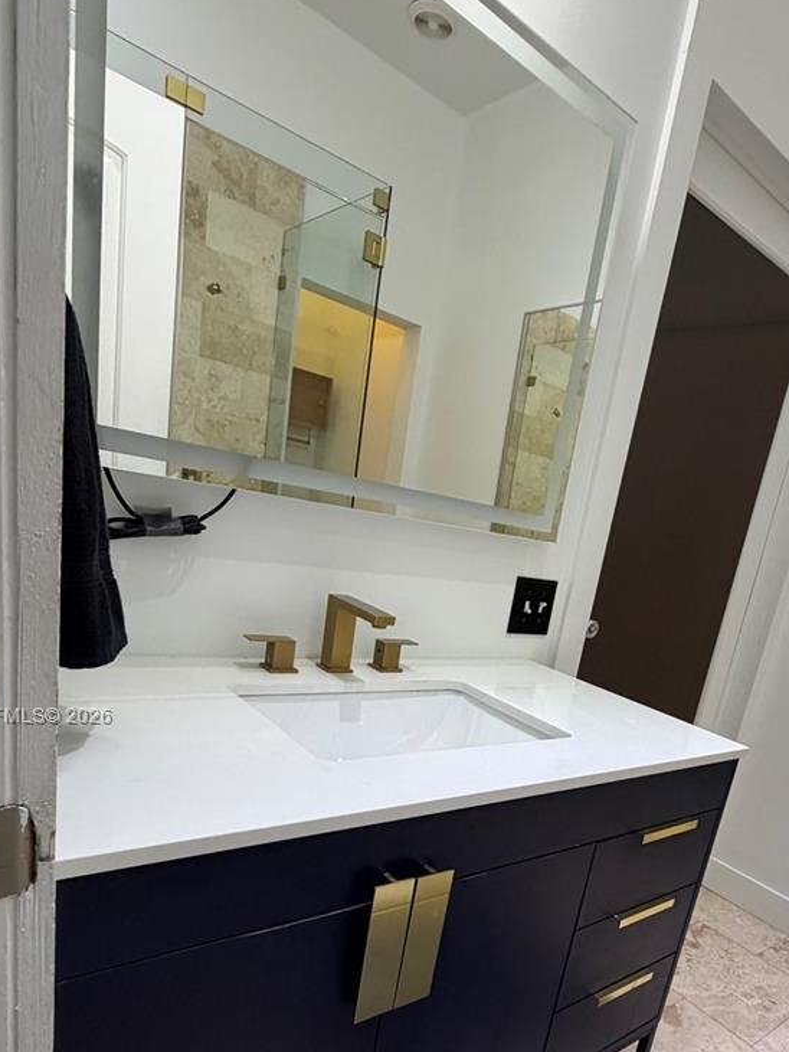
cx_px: 492
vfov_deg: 71.3
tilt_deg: -16.0
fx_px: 699
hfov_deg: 58.2
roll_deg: -10.5
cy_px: 718
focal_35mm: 23
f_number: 2.2
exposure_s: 1/120
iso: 320
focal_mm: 2.22
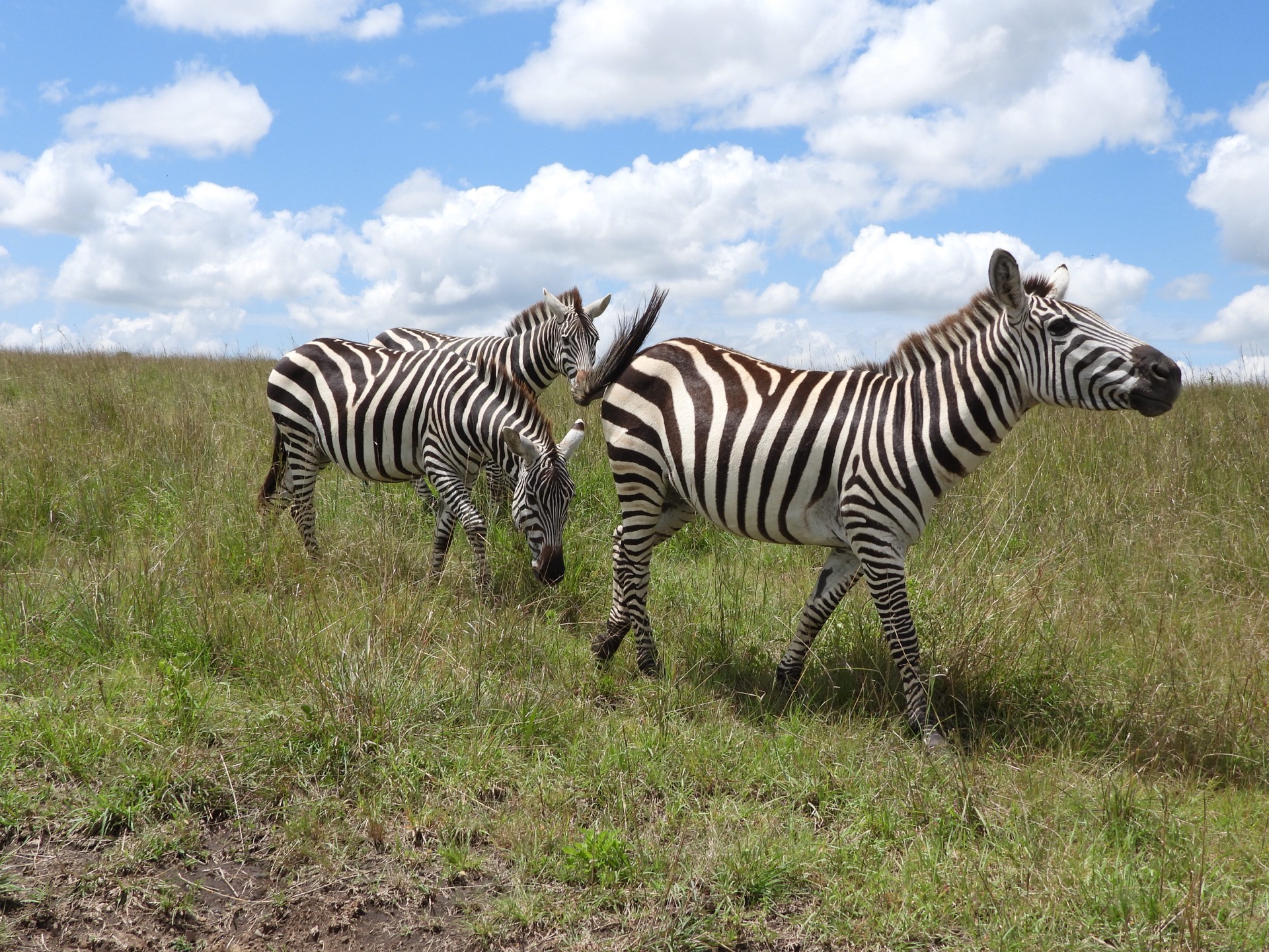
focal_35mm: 44
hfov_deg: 42.9
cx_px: 634
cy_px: 476
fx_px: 1613
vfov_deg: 32.9
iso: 100
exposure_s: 1/1600
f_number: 3.2
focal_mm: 7.9
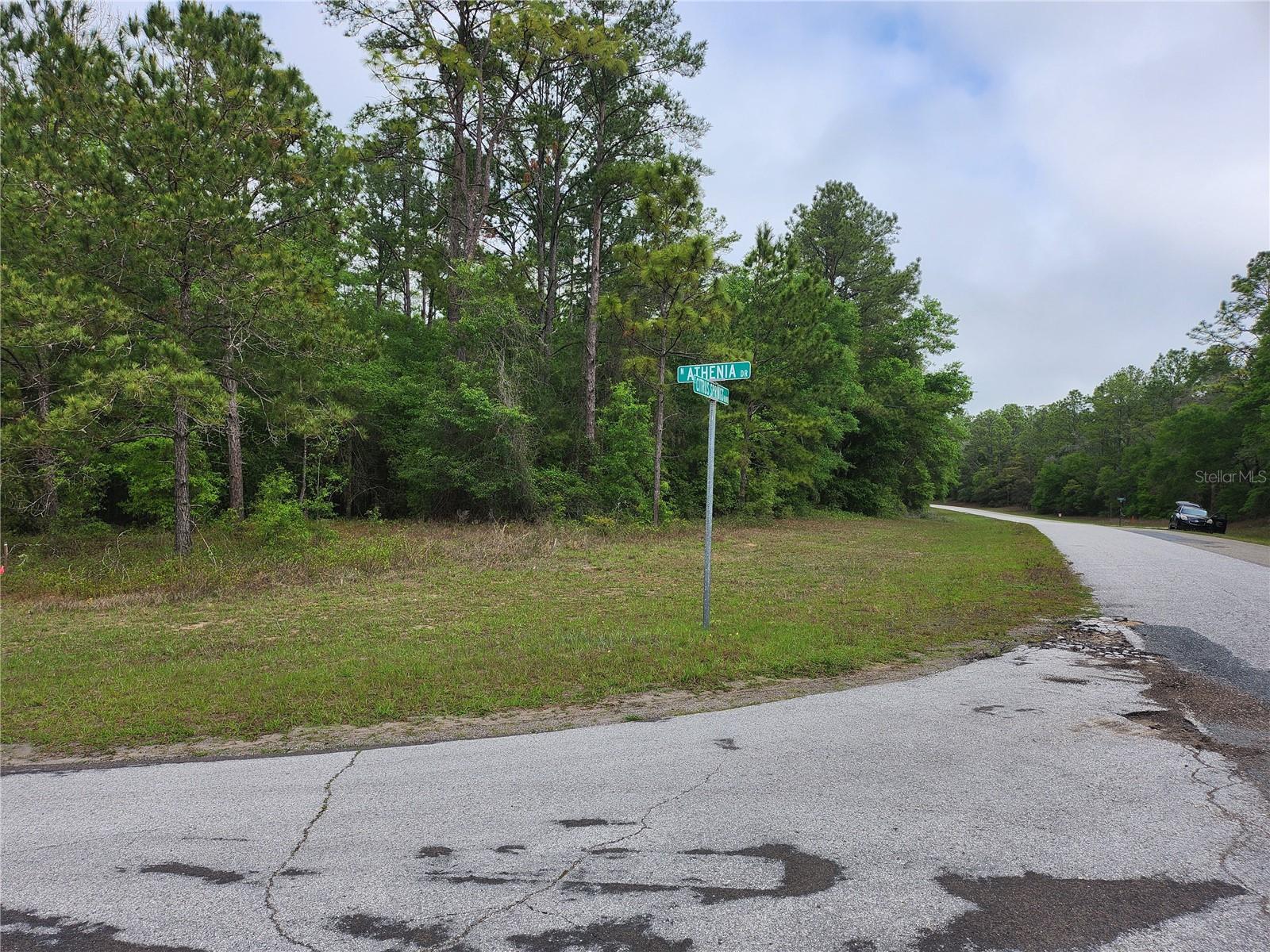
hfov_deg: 71.6
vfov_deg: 56.8
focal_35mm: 24
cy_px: 476
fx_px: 881
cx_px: 635
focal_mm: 5
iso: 50
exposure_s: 1/1869
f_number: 1.8
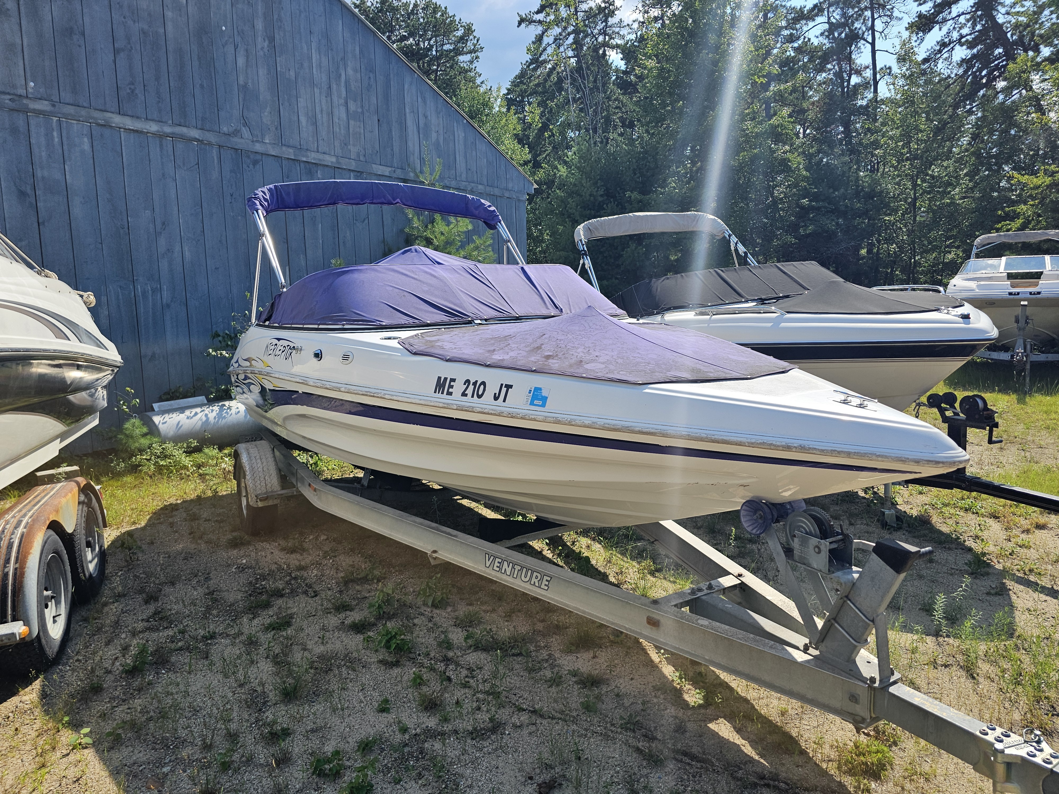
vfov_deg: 58.9
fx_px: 704
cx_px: 530
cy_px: 397
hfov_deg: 73.9
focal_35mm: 23
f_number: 1.7
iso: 32
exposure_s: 1/2000
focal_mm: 6.3
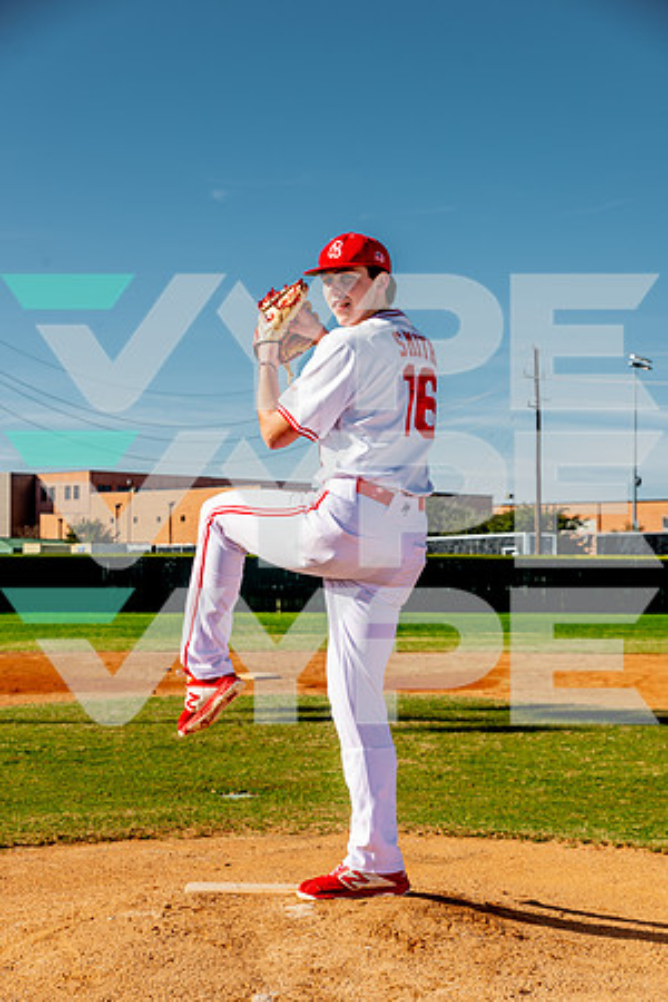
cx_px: 334
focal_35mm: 60
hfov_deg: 22.6
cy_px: 501
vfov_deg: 33.4
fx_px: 1670
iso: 100
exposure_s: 1/320
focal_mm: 60
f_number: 6.3
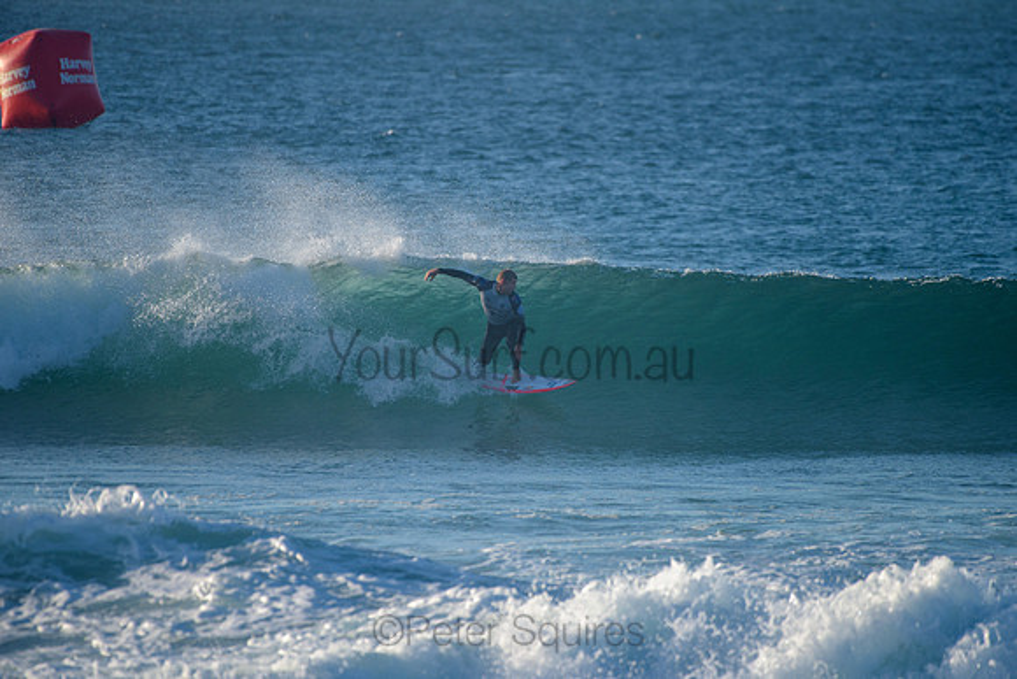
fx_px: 15249
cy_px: 323
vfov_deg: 2.5
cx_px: 510
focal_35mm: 540
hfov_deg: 3.8
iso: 400
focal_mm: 500
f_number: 5.6
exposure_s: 1/2000
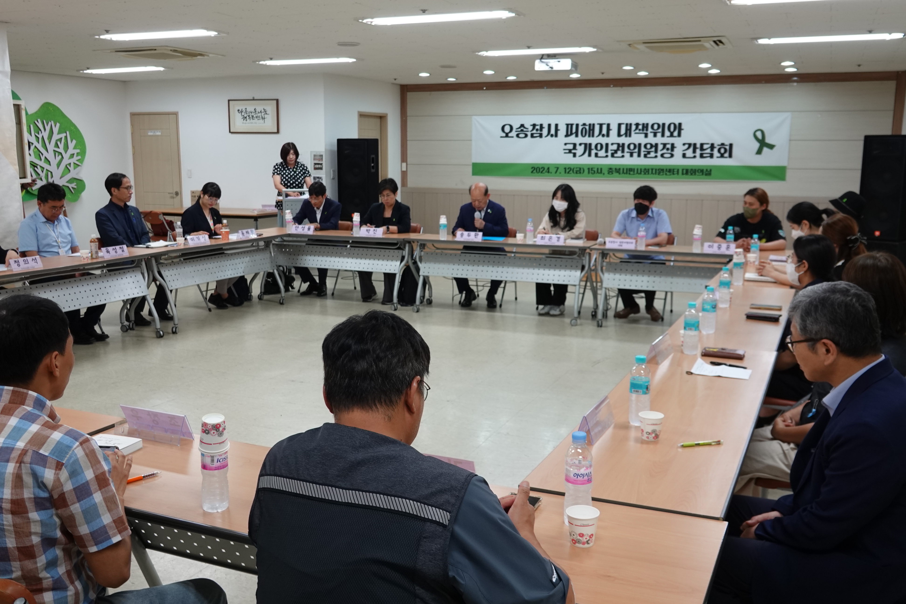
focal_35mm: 34
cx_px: 453
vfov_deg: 38.9
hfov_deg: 55.8
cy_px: 302
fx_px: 856
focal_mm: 12.76
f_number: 3.5
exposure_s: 1/40
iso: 320
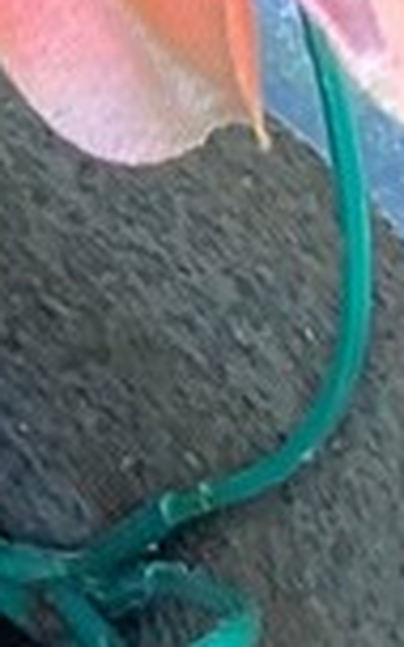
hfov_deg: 4.5
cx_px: -1352
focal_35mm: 261
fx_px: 4598
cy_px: -1647
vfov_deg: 6.8
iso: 125
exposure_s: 1/117
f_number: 1.8
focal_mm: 4.25
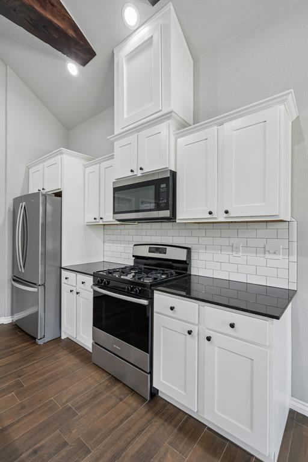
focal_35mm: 16
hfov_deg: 73.7
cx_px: 154
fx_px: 205
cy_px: 231
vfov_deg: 96.7
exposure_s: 1/10
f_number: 8
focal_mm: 16
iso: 200
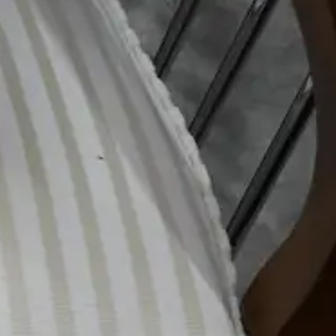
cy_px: -168
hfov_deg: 8.5
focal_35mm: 195
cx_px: -341
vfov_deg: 8.8
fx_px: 2141
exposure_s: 1/60
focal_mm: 20
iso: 250
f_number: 4.4
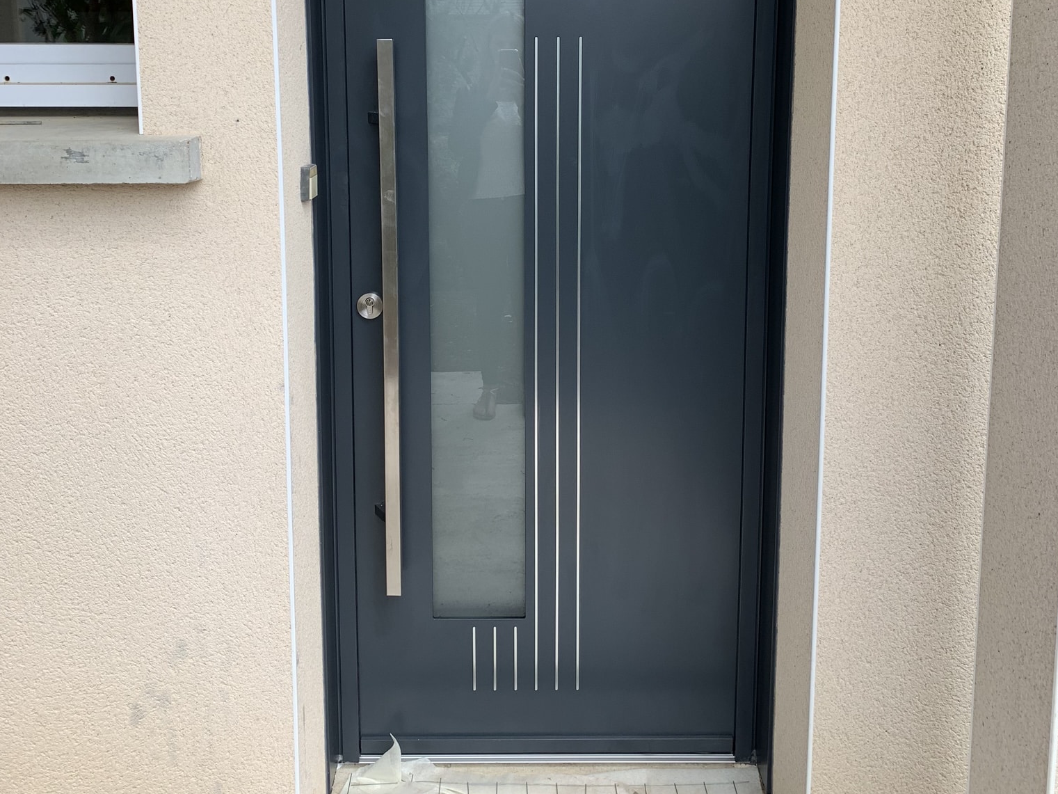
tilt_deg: -6.4
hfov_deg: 52.6
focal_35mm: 35
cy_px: 216
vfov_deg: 39.8
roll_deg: -0.8
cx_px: 529
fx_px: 1070
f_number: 1.8
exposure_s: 1/1001
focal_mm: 4.25
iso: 25
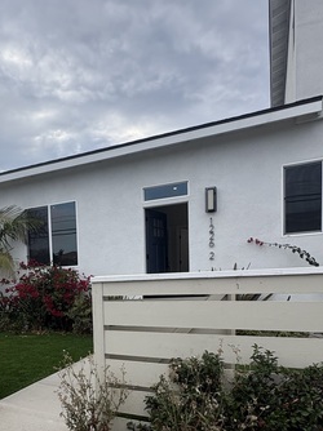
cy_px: 304
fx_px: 349
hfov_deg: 48.0
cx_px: 85
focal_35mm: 28
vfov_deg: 61.1
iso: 40
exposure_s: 1/1034
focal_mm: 2.22
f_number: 2.2
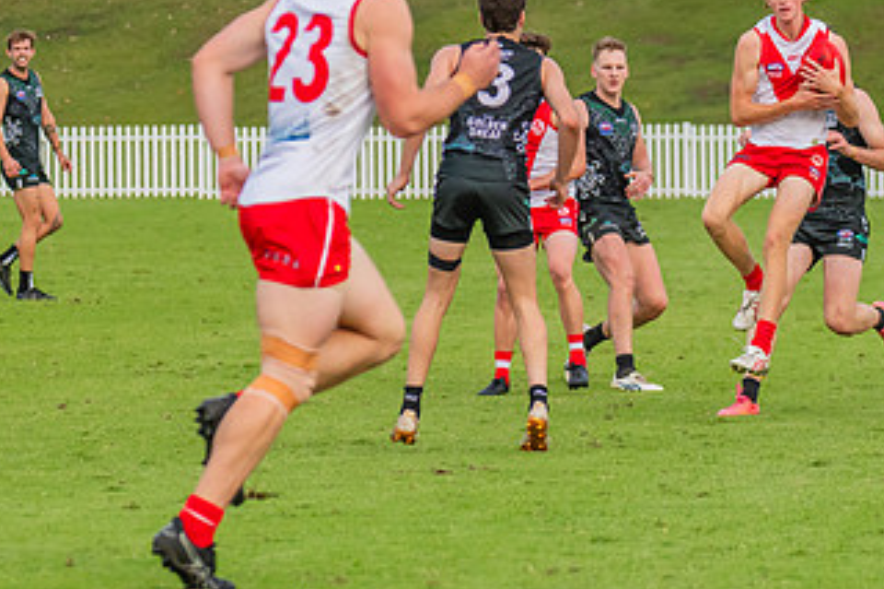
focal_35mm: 423
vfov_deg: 3.2
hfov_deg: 4.9
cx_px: 824
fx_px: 10381
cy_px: 72
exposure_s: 1/1600
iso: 800
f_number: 6.3
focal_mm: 170
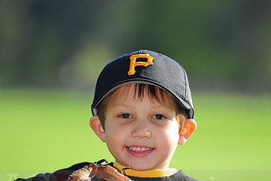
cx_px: 137
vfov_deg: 4.1
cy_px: 181
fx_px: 2513
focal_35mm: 334
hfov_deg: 6.2
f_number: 4
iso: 200
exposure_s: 1/800
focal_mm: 200
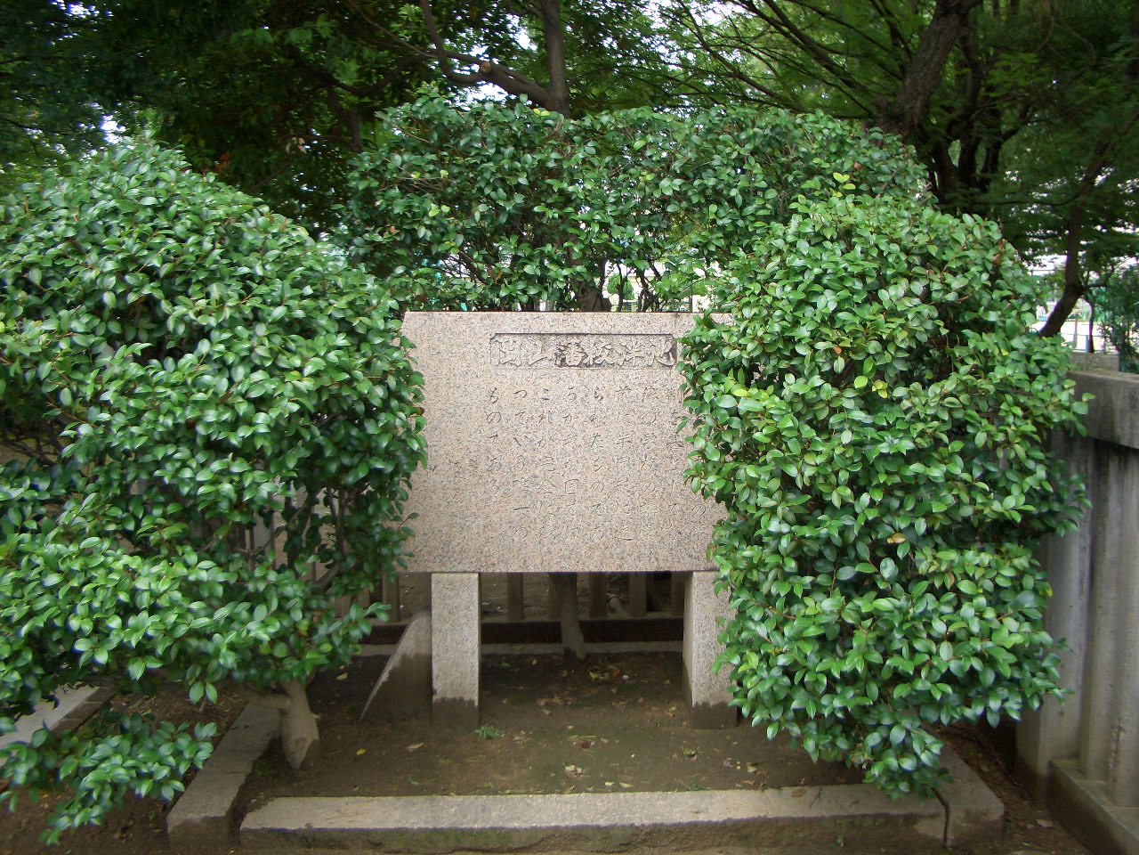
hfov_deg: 52.6
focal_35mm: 35
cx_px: 570
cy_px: 428
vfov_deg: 40.7
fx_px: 1152
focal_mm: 5.8
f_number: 2.6
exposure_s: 1/100
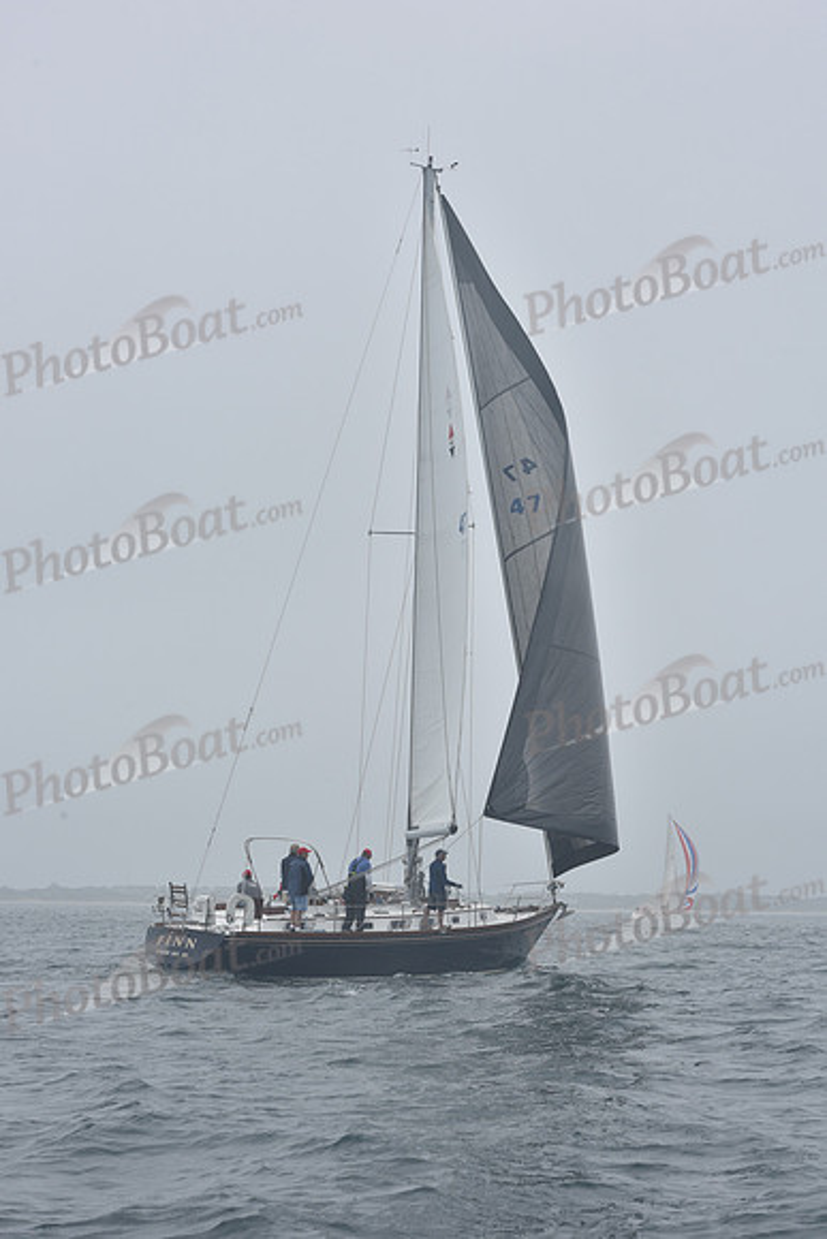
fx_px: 2410
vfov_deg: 28.8
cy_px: 620
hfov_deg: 19.5
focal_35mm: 70
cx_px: 414
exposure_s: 1/800
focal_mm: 70
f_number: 11
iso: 250
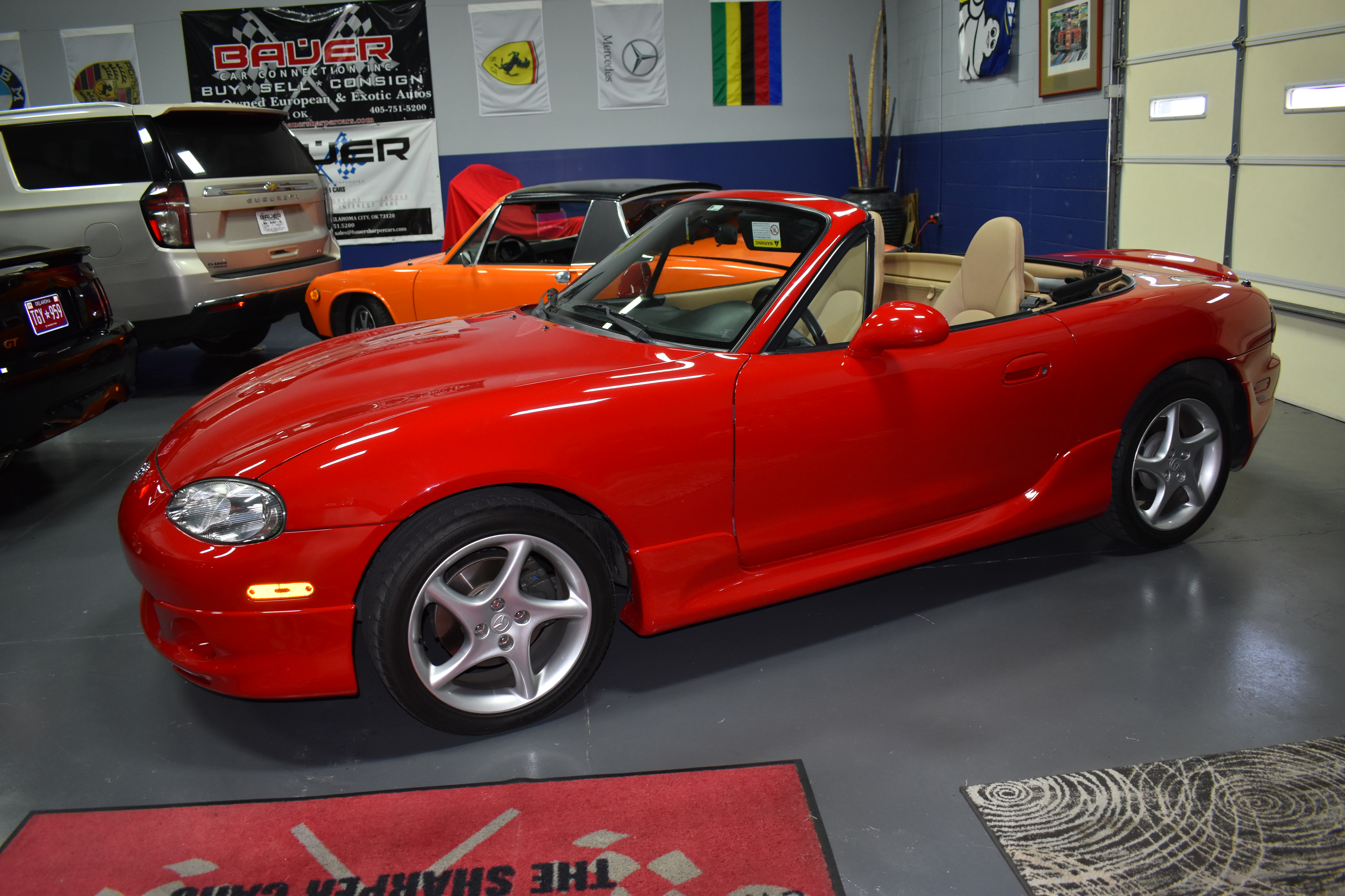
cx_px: 672
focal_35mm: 27
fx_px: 1009
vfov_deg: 47.9
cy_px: 448
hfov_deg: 67.4
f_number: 3.5
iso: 800
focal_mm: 18
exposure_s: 1/160
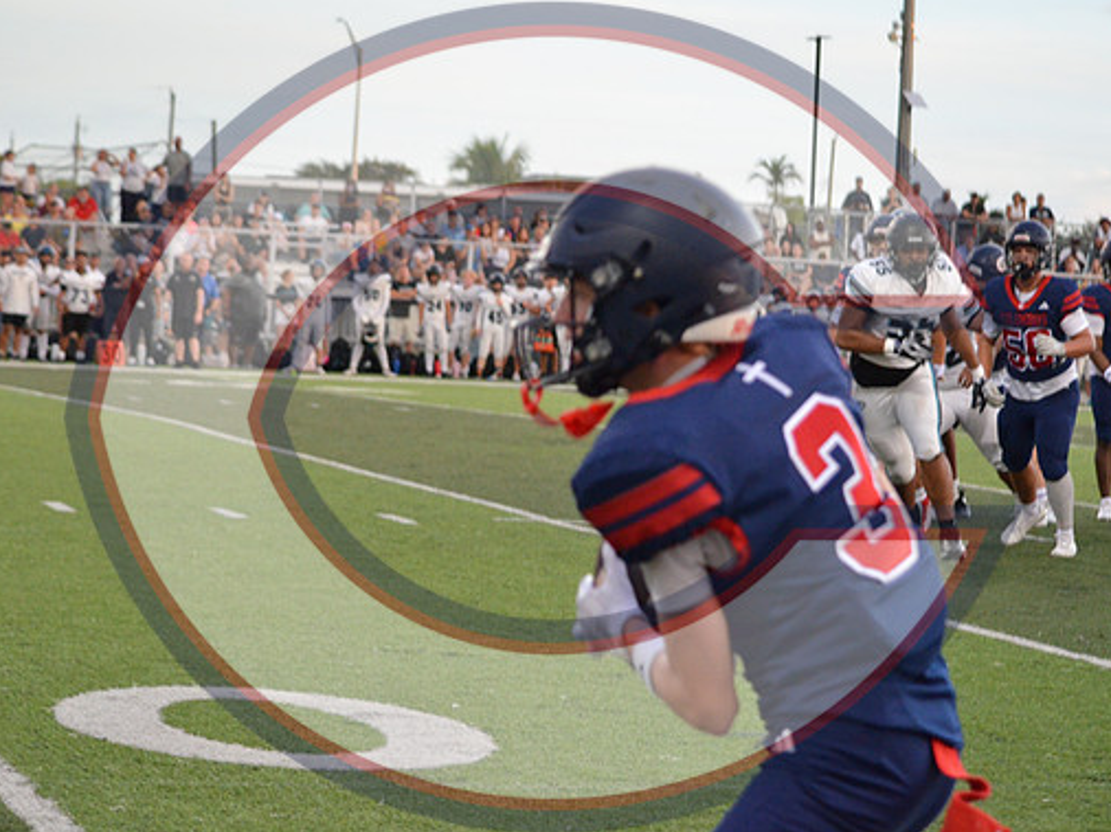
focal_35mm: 132
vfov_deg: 11.2
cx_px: 545
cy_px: 417
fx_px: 4235
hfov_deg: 14.9
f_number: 4.5
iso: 1800
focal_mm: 80
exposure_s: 1/500
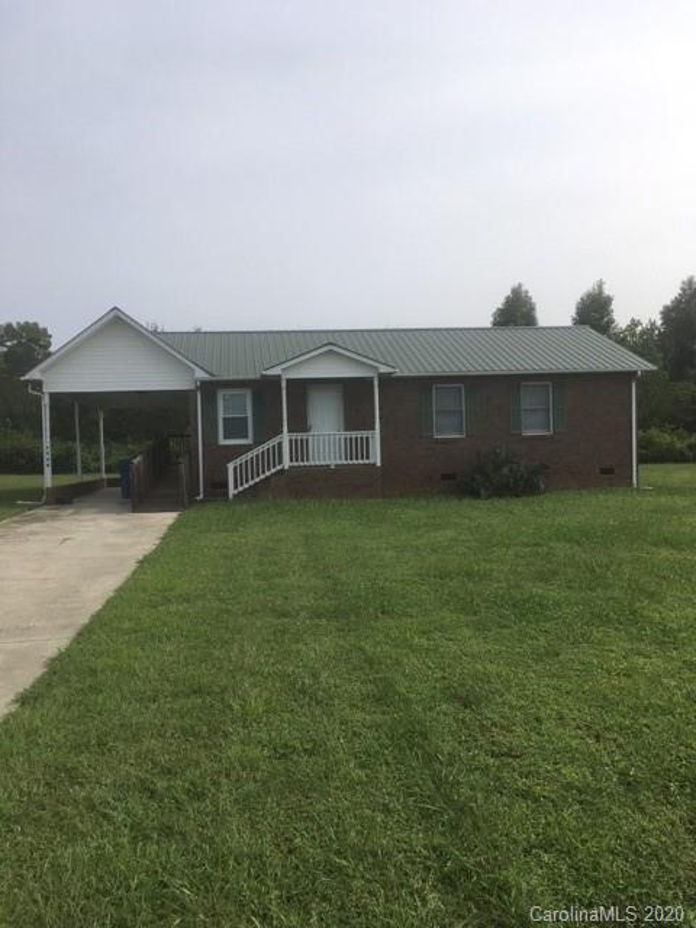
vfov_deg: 61.7
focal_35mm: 29
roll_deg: -0.5
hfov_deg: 48.2
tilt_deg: -4.0
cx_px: 348
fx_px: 777
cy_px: 464
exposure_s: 1/1972
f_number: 2.2
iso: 25
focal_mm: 4.15
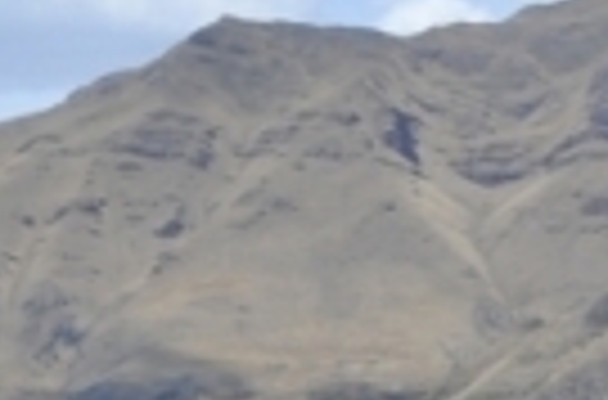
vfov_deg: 4.1
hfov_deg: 6.2
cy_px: 665
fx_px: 5567
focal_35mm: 331
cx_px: -180
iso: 200
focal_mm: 29
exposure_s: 1/250
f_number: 8
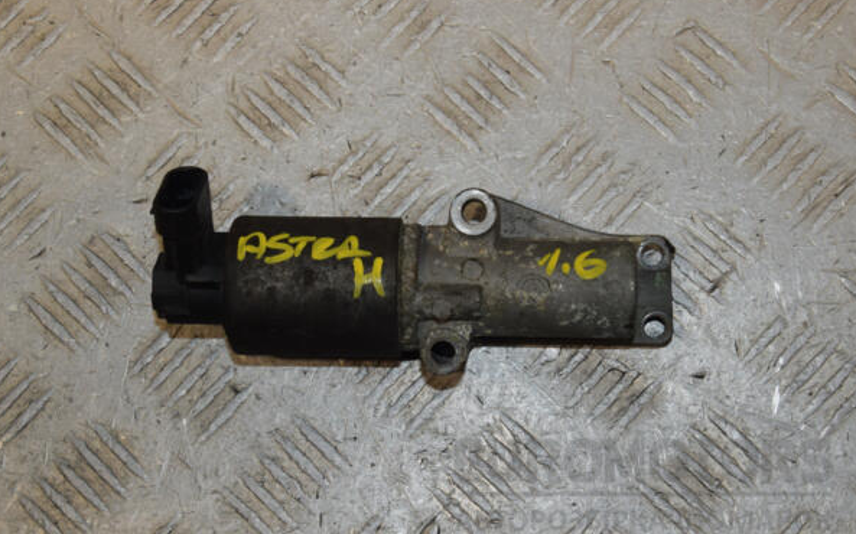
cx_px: 427
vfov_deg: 20.0
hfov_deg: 31.5
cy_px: 268
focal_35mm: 65
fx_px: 1516
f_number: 10
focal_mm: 42
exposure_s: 1/200
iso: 800
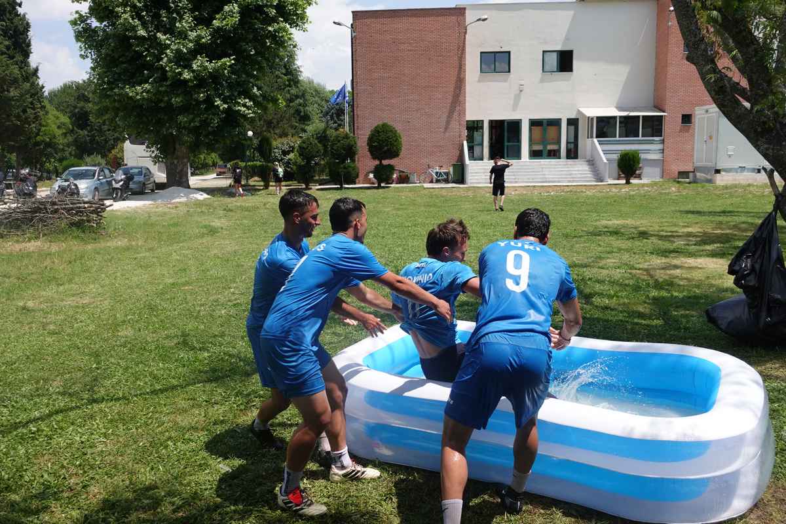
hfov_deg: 60.3
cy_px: 262
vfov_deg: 42.3
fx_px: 677
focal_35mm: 31
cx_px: 393
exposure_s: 1/1600
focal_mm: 12.04
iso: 125
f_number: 2.8
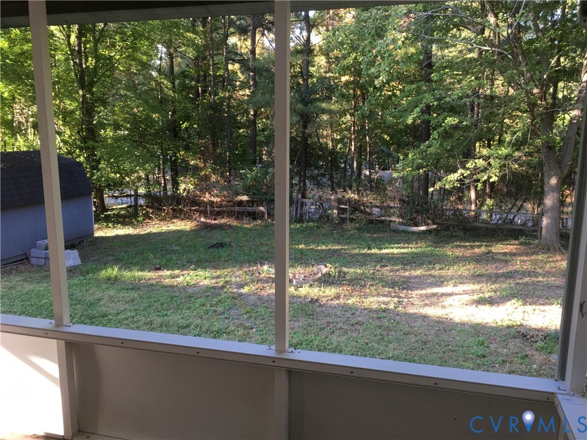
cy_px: 220
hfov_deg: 61.7
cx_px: 294
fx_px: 492
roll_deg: -1.2
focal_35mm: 29
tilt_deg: -9.9
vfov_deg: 48.2
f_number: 2.2
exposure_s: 1/30
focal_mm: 4.15
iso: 32
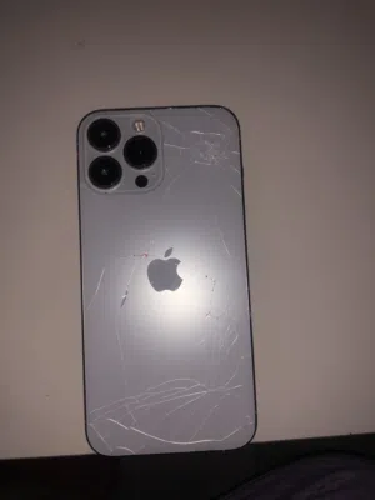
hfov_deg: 49.7
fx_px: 404
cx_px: 188
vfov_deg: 63.4
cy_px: 250
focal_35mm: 28
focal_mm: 4
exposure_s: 1/44
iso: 20
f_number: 1.8
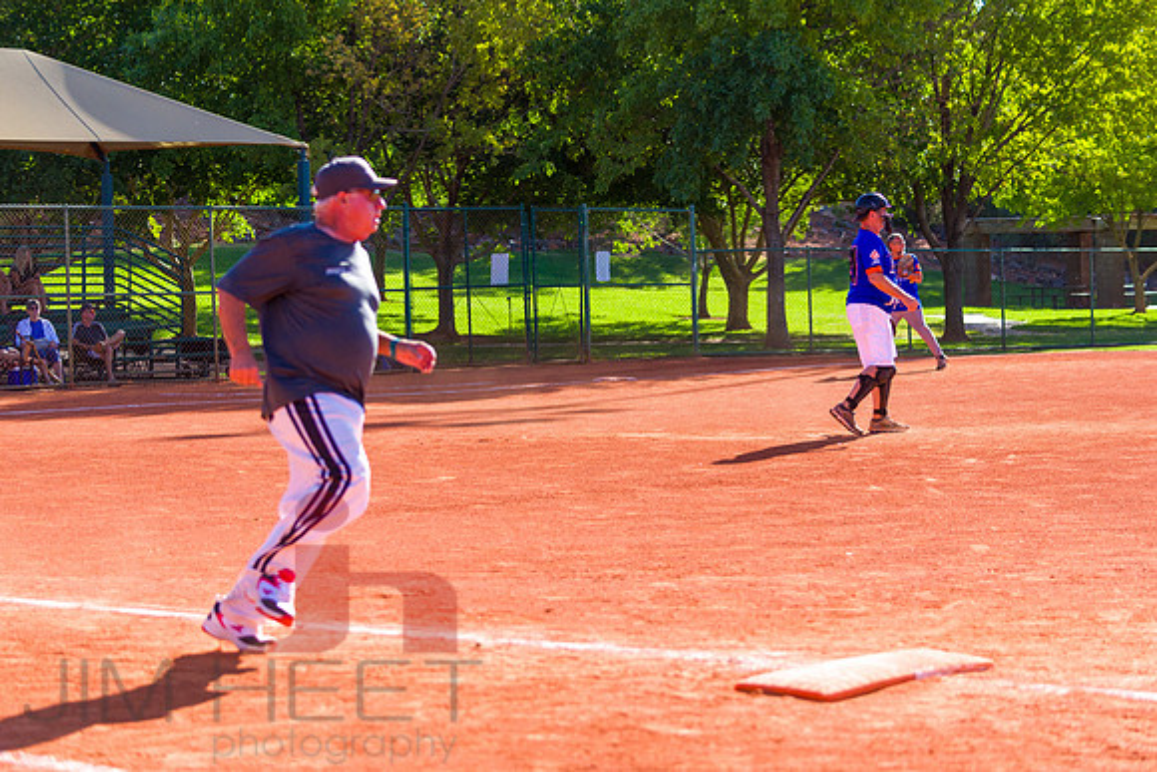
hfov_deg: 20.8
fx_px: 3150
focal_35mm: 98
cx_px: 578
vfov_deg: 14.0
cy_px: 386
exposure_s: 1/2500
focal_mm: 98
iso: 400
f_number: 4.8
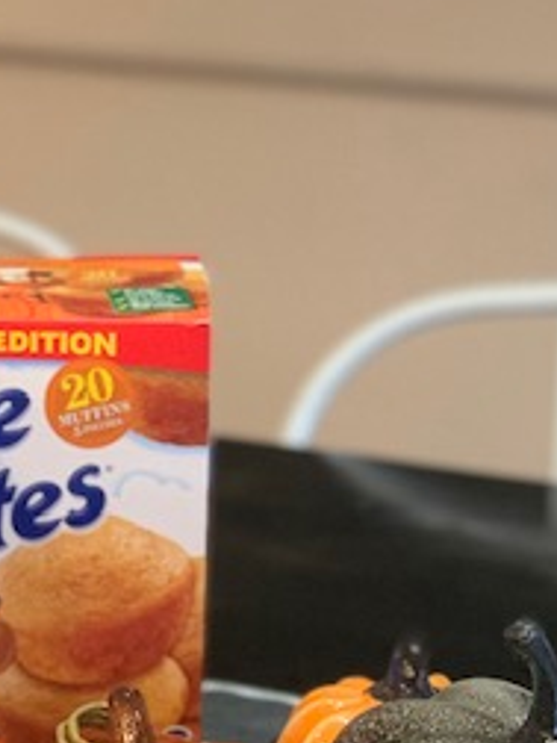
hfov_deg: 11.2
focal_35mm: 132
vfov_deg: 14.8
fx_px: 2832
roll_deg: -2.1
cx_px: 53
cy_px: 631
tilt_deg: -19.5
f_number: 2.4
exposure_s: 1/60
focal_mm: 6
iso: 320
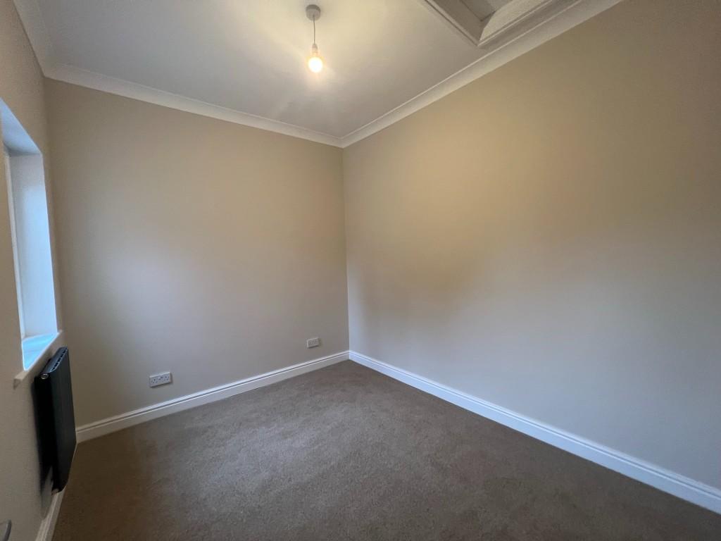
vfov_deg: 89.9
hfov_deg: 106.2
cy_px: 270
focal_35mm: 13
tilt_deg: -3.5
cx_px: 360
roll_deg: +1.8
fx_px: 271
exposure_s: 1/50
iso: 125
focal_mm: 1.57
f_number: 1.8
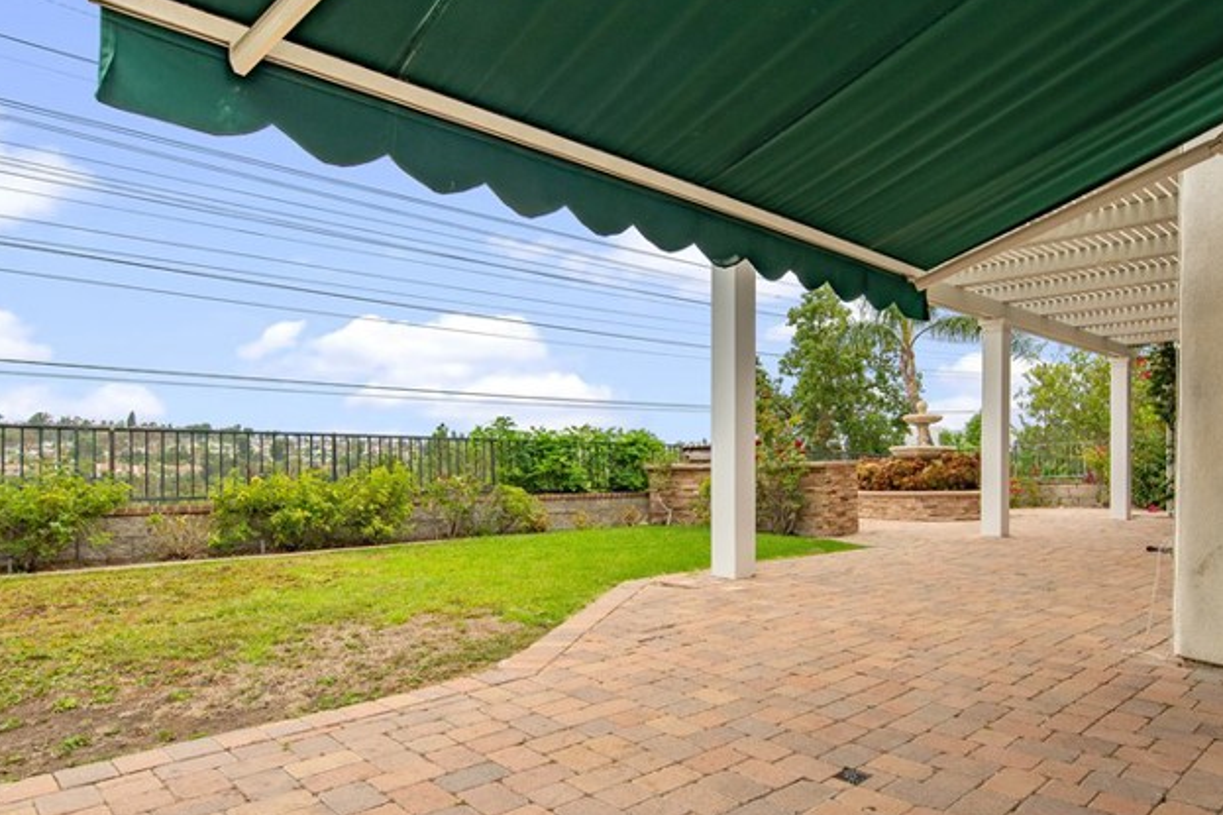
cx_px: 711
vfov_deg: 54.9
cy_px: 455
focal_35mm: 23
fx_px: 781
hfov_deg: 75.6
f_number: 7.1
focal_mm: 14
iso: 100
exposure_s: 1/160
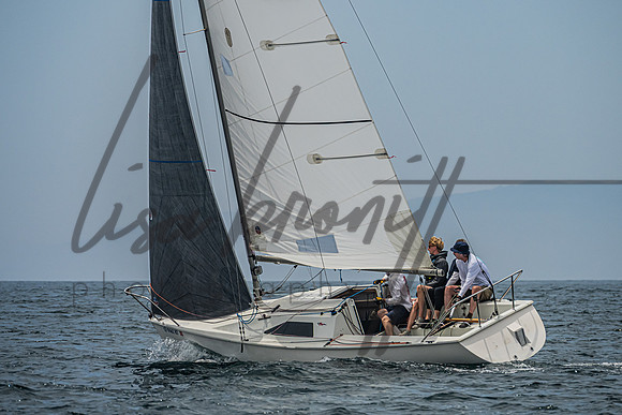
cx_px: 344
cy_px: 167
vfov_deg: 3.7
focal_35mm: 376
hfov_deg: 5.5
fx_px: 6501
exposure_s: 1/4000
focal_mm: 280
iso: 500
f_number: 8
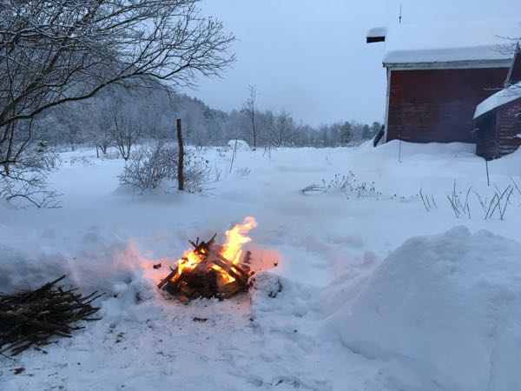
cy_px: 196
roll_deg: +0.7
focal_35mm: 29
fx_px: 436
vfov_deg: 48.2
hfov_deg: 61.7
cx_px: 260
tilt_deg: -6.6
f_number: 2.2
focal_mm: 4.15
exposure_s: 1/30
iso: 50
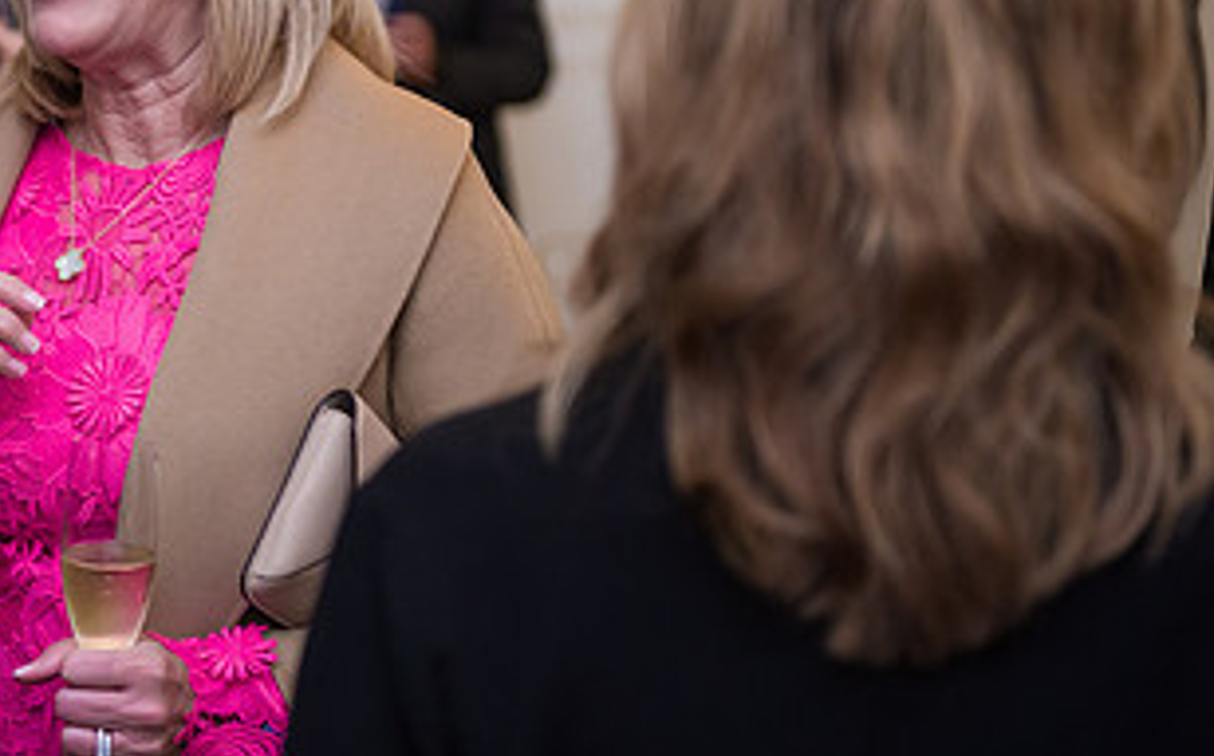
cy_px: 165
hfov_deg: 18.4
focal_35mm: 112
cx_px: 150
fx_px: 3703
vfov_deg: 11.6
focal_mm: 58
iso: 1600
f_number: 3.2
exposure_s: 1/200
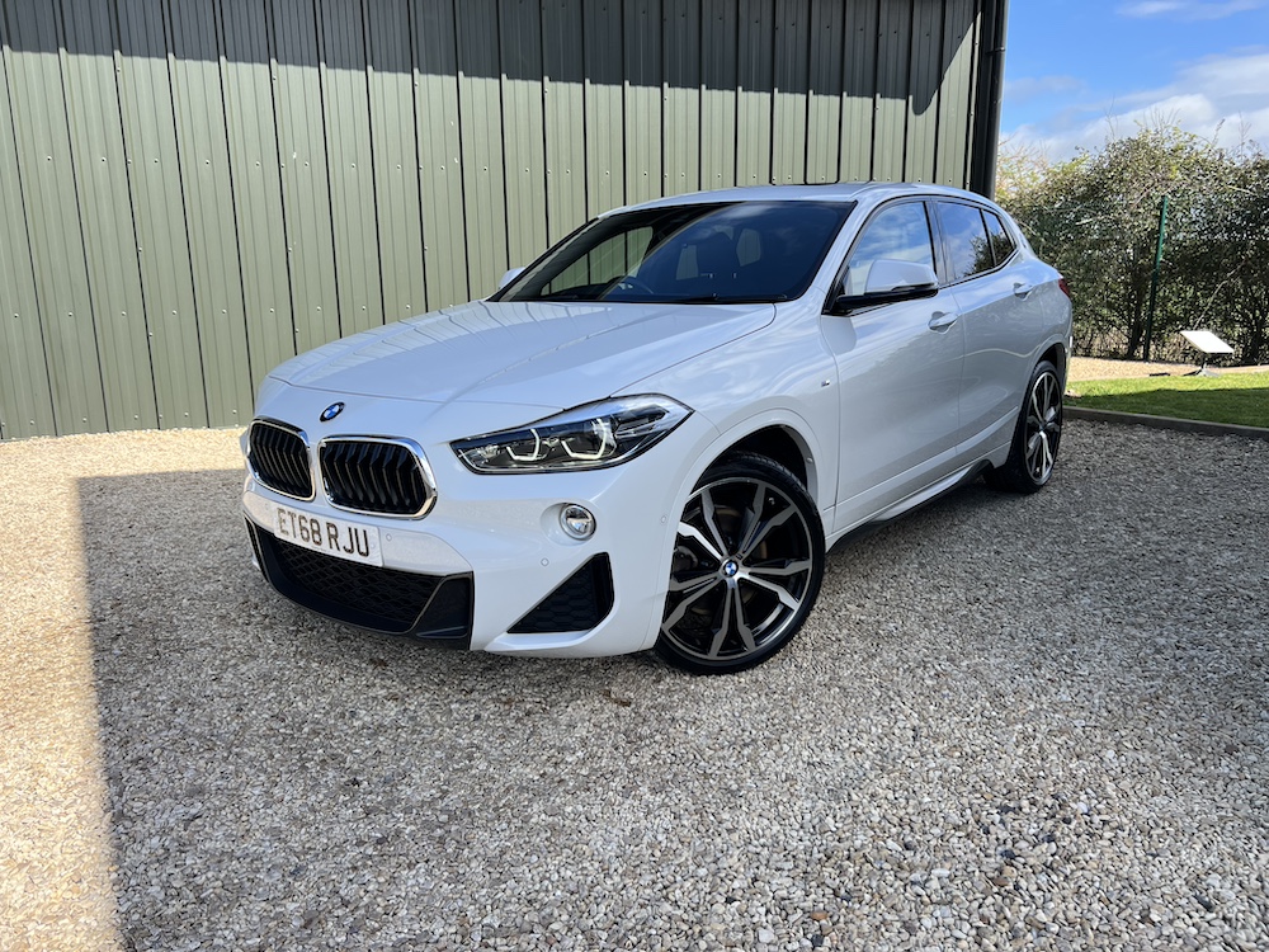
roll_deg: +0.7
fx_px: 953
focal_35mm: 26
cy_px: 476
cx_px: 634
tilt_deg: -12.4
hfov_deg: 67.3
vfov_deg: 53.1
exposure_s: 1/1724
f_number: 1.5
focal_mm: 5.7
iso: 50
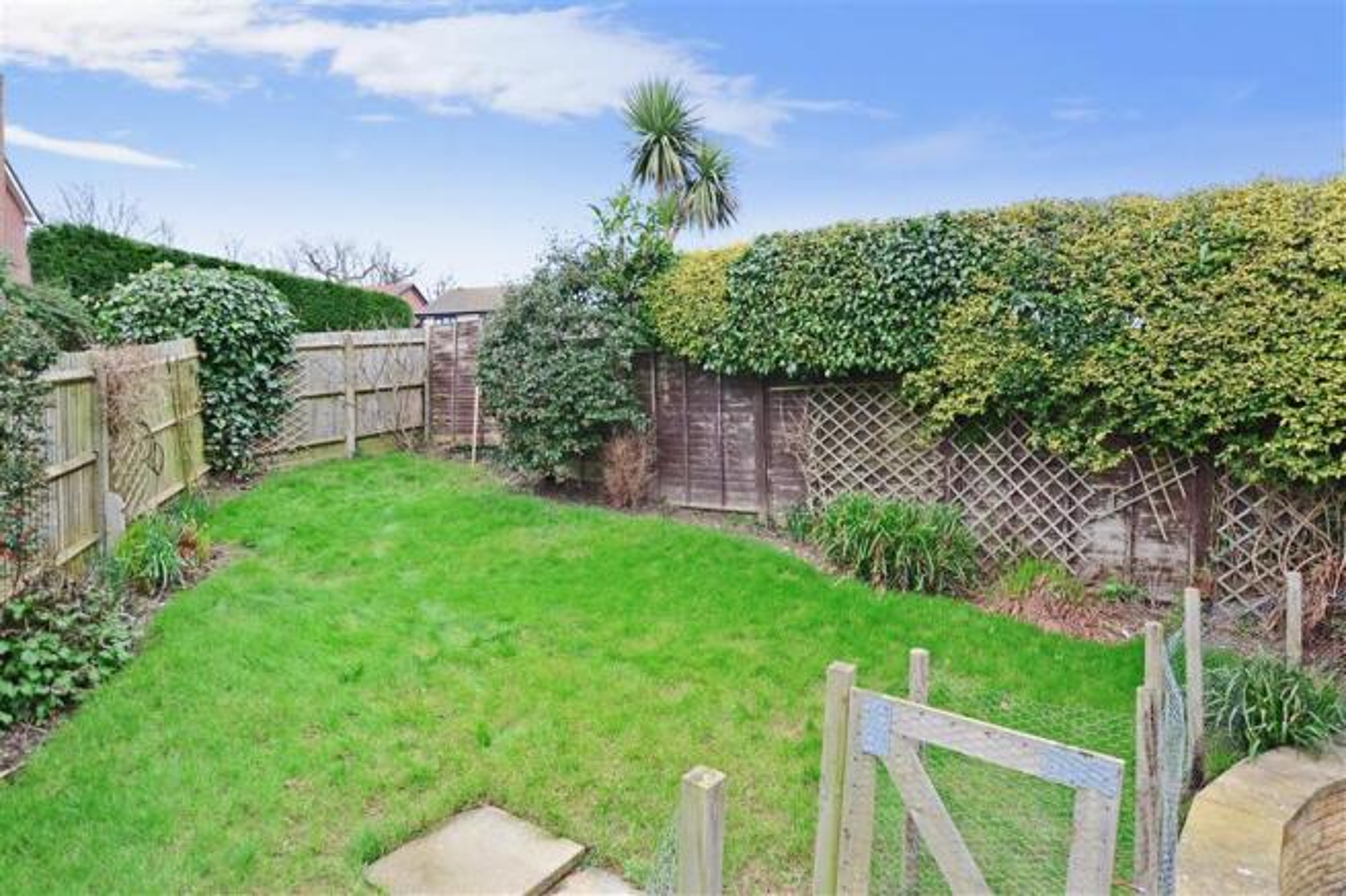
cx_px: 673
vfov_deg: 67.4
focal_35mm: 18
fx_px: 673
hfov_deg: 90.0
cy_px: 448
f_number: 5.6
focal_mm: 12
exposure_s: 1/80
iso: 400
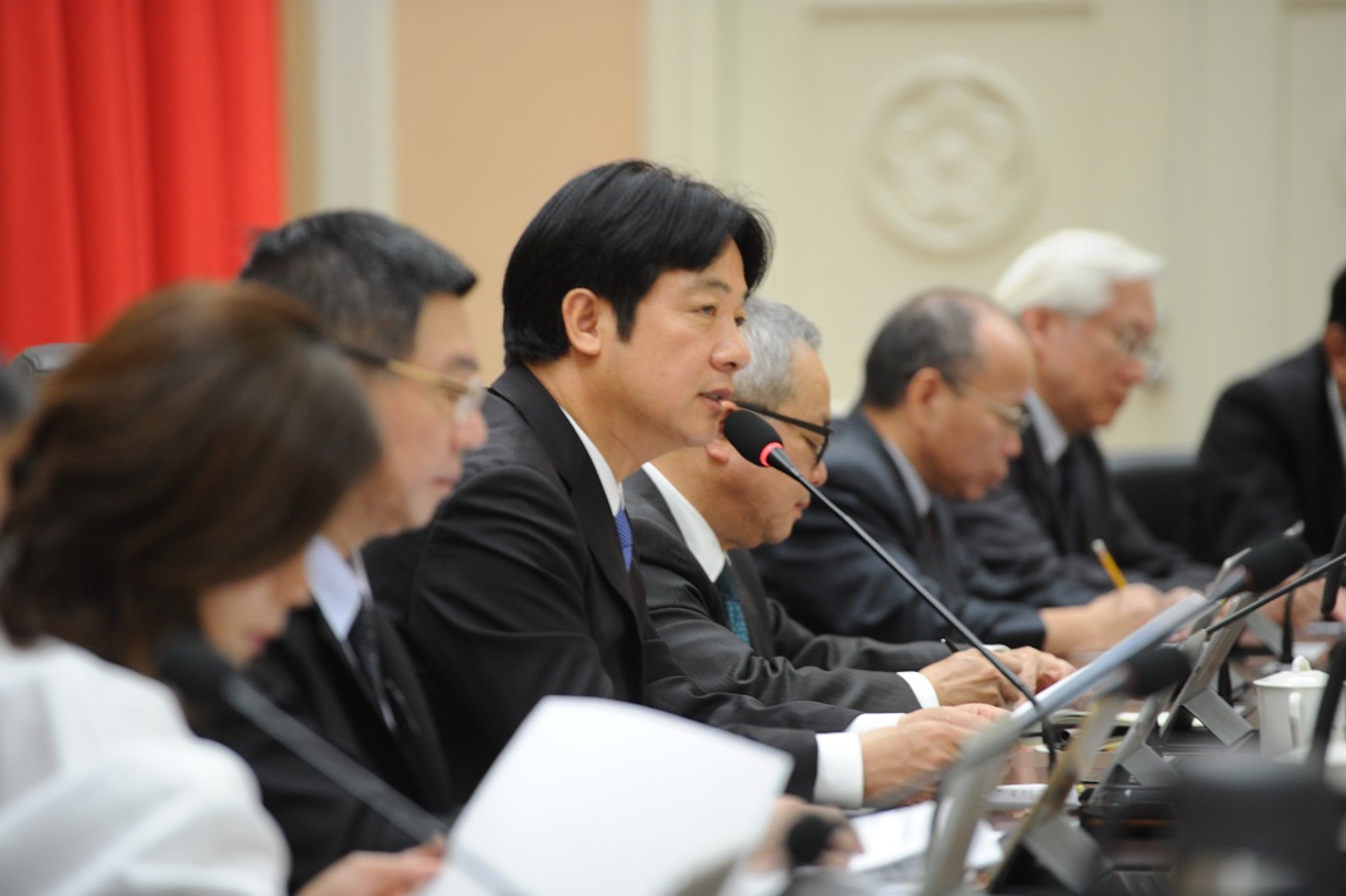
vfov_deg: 6.9
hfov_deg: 10.3
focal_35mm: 200
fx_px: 7475
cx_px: 673
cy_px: 448
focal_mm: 200
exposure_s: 1/125
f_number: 3.2
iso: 1600
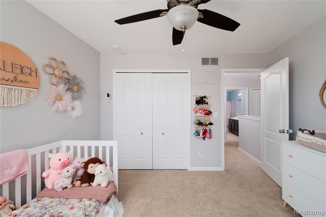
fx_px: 136
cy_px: 108
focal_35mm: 15
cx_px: 163
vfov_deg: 77.3
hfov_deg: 100.4
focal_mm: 10
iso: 800
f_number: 8
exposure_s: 1/125
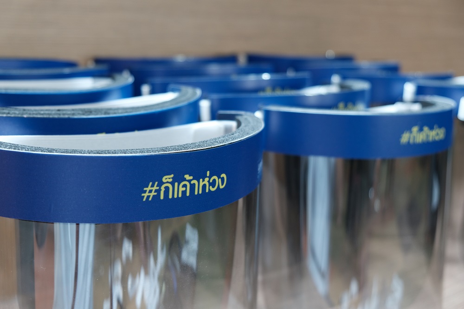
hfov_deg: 43.6
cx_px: 232
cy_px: 154
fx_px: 580
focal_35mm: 45
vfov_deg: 29.8
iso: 640
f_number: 3.6
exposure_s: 1/18
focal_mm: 30.2
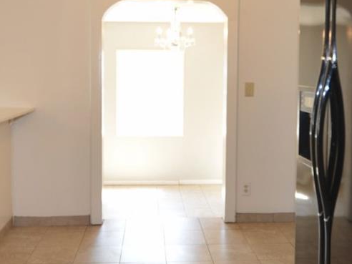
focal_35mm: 44
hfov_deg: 42.9
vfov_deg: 32.6
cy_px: 92
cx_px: 170
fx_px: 447
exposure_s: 1/60
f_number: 4
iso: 360
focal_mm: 10
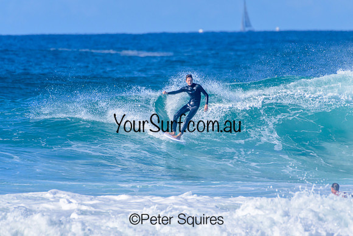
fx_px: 9807
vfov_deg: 1.4
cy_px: 118
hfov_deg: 2.1
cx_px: 176
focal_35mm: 1000
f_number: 11
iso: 1000
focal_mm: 1000
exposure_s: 1/2000
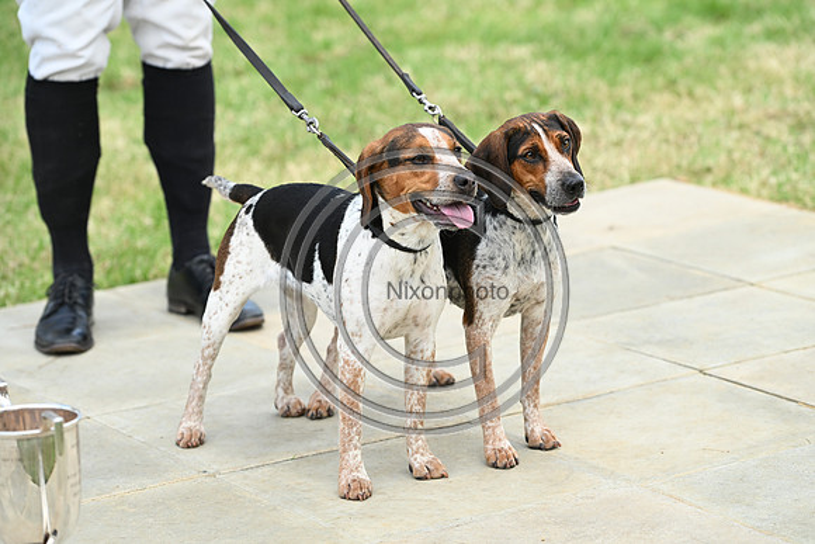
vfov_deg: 10.6
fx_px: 2944
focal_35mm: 130
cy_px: 272
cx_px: 408
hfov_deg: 15.8
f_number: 4.5
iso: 450
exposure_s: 1/1000
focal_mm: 130
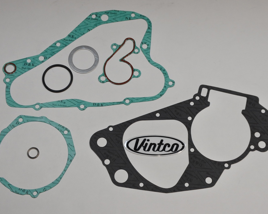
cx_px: 135
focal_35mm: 52
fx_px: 412
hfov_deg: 36.0
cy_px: 107
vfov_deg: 29.1
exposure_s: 1/125
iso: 500
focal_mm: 17.2
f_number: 4.5
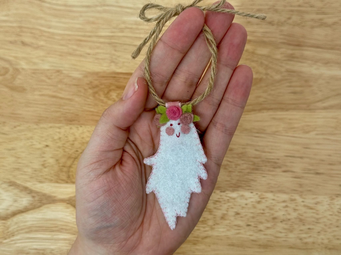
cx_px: 170
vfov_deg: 30.3
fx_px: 473
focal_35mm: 48
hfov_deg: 39.7
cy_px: 128
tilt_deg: -72.0
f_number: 1.78
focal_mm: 6.76
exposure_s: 1/60
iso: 50
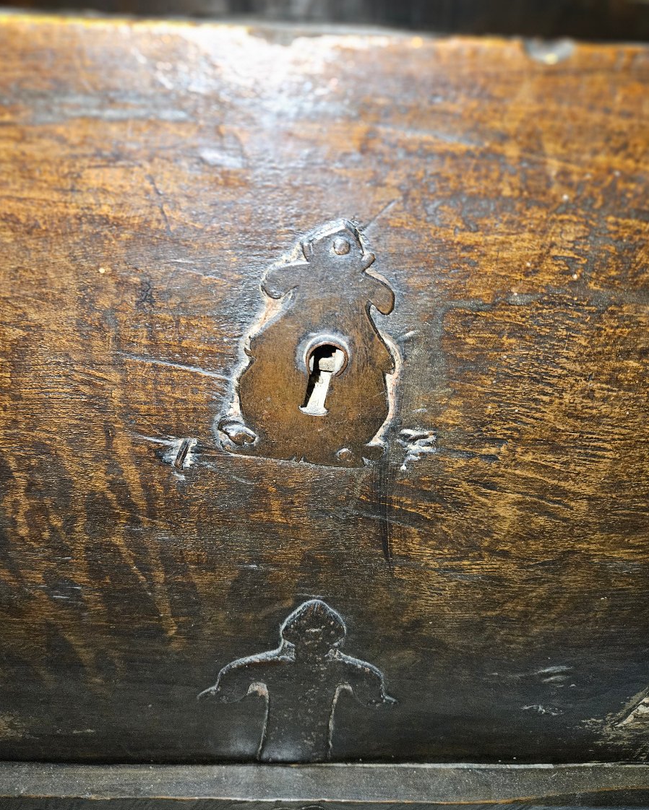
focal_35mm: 24
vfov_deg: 70.2
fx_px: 576
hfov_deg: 58.8
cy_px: 431
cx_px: 324
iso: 640
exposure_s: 1/33.3
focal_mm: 5.4
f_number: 1.8
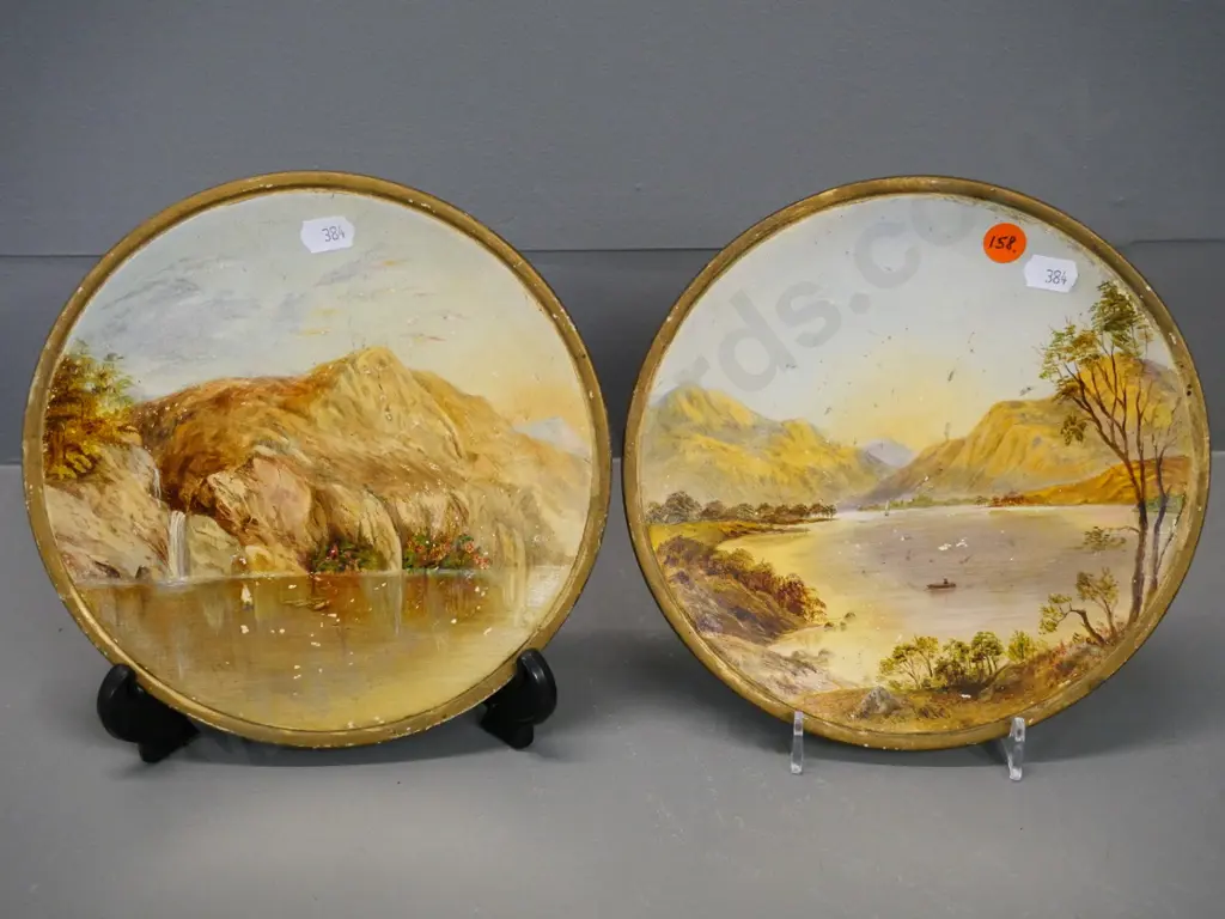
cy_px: 460
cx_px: 612
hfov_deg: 42.9
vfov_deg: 32.9
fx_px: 1557
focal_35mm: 44
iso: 3200
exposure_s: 1/100
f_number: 5.6
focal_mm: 22
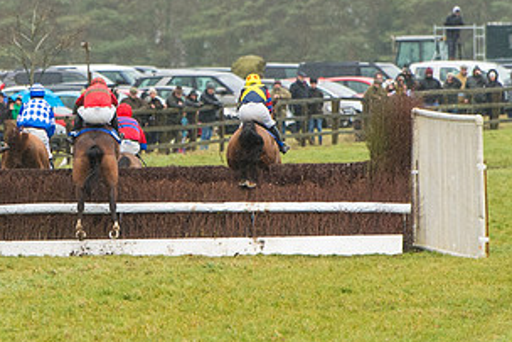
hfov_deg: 3.3
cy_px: 179
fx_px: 8978
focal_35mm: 631
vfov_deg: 2.2
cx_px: 81
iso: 1000
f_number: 4
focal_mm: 200
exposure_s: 1/1000
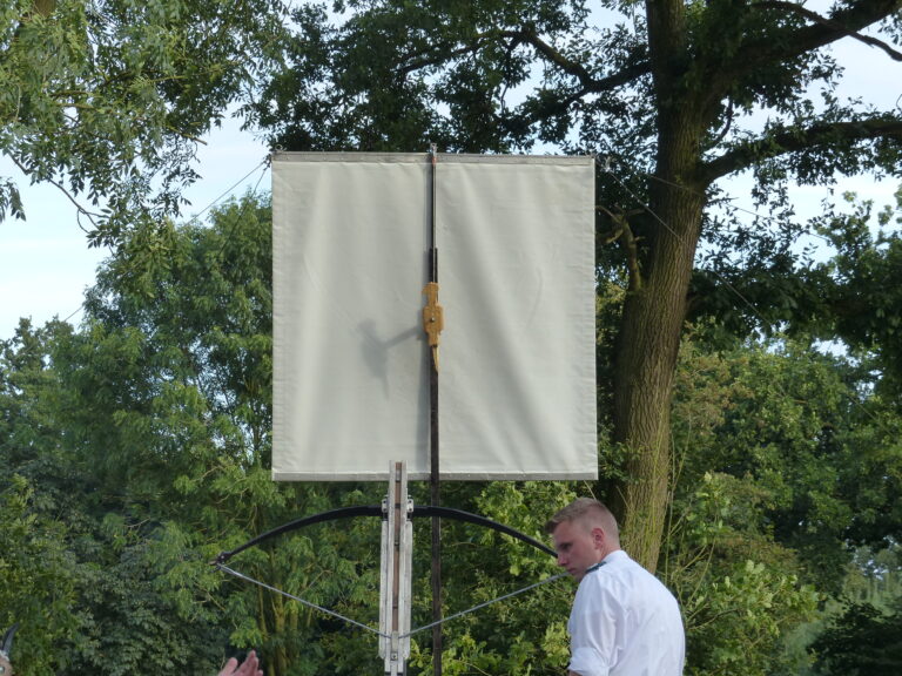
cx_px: 451
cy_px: 338
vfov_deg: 10.2
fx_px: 3778
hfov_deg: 13.6
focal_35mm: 145
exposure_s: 1/320
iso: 160
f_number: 4
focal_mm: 26.1
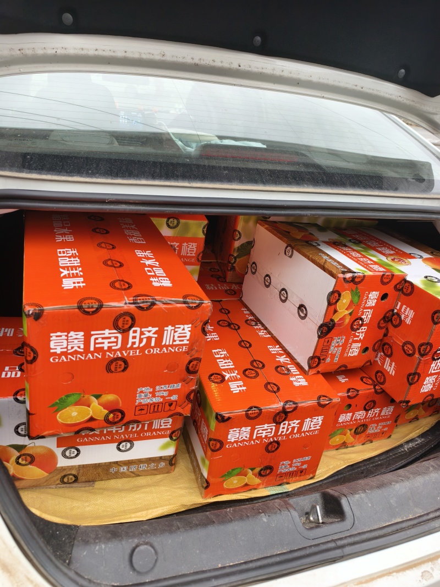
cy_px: 294
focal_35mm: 23
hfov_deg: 58.9
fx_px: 390
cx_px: 220
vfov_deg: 73.9
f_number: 1.57
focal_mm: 5.6
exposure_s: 1/100
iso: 95
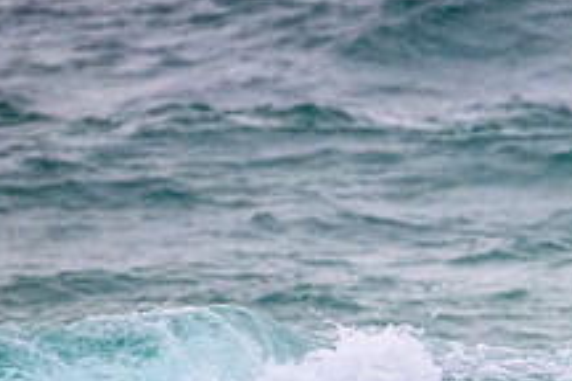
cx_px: 617
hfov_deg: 1.3
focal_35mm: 1612
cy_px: 475
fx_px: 25611
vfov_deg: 0.9
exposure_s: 1/2000
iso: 8000
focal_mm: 600
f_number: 11
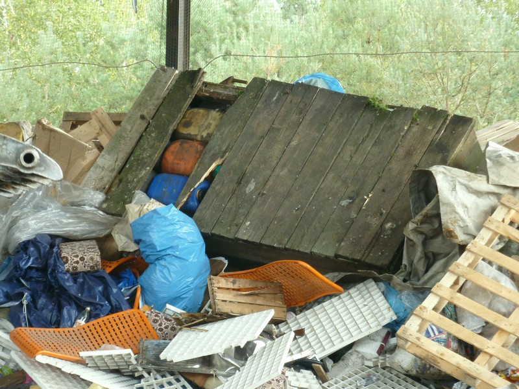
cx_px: 260
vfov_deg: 10.1
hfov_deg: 13.4
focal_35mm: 147
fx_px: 2204
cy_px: 194
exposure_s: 1/40
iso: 125
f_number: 4.5
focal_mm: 24.1
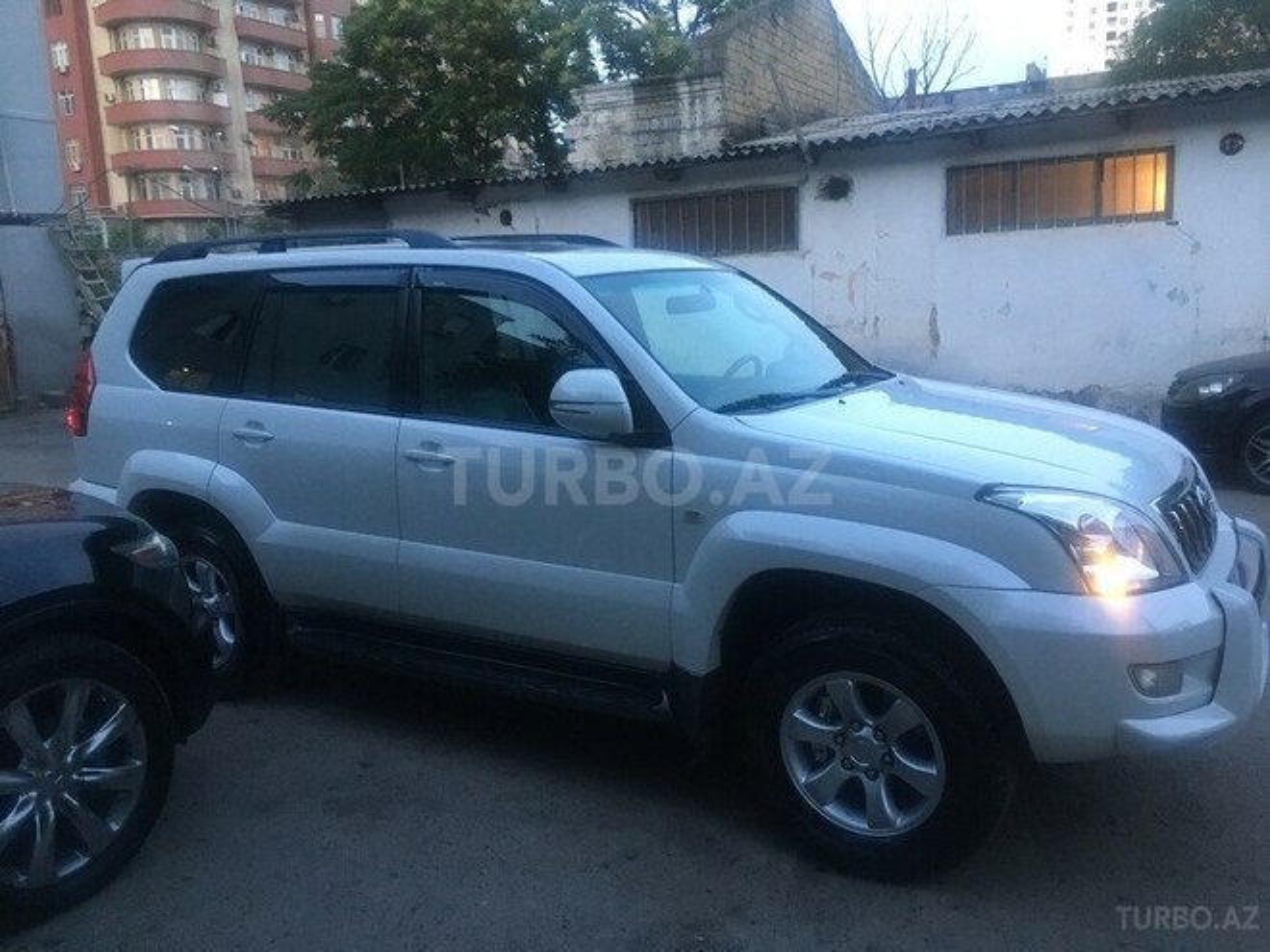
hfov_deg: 61.7
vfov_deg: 48.2
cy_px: 476
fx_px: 1064
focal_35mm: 29
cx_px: 635
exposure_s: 1/20
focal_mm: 4.15
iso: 200
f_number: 2.2
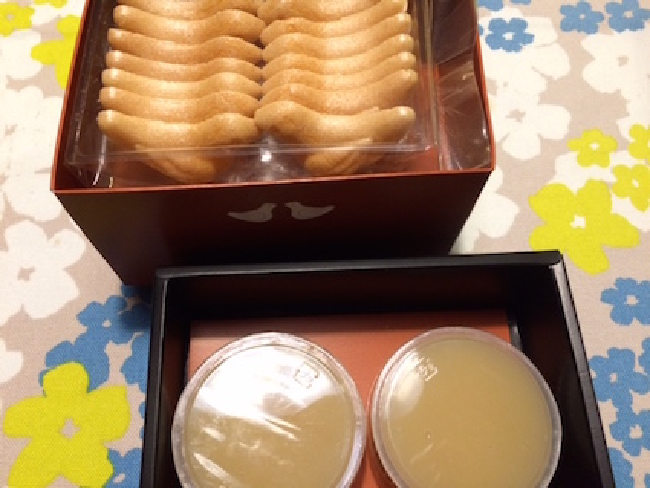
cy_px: 244
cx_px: 325
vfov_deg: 48.2
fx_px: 545
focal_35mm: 29
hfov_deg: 61.6
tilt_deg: -69.8
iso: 200
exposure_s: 1/30
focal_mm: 4.15
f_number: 2.2
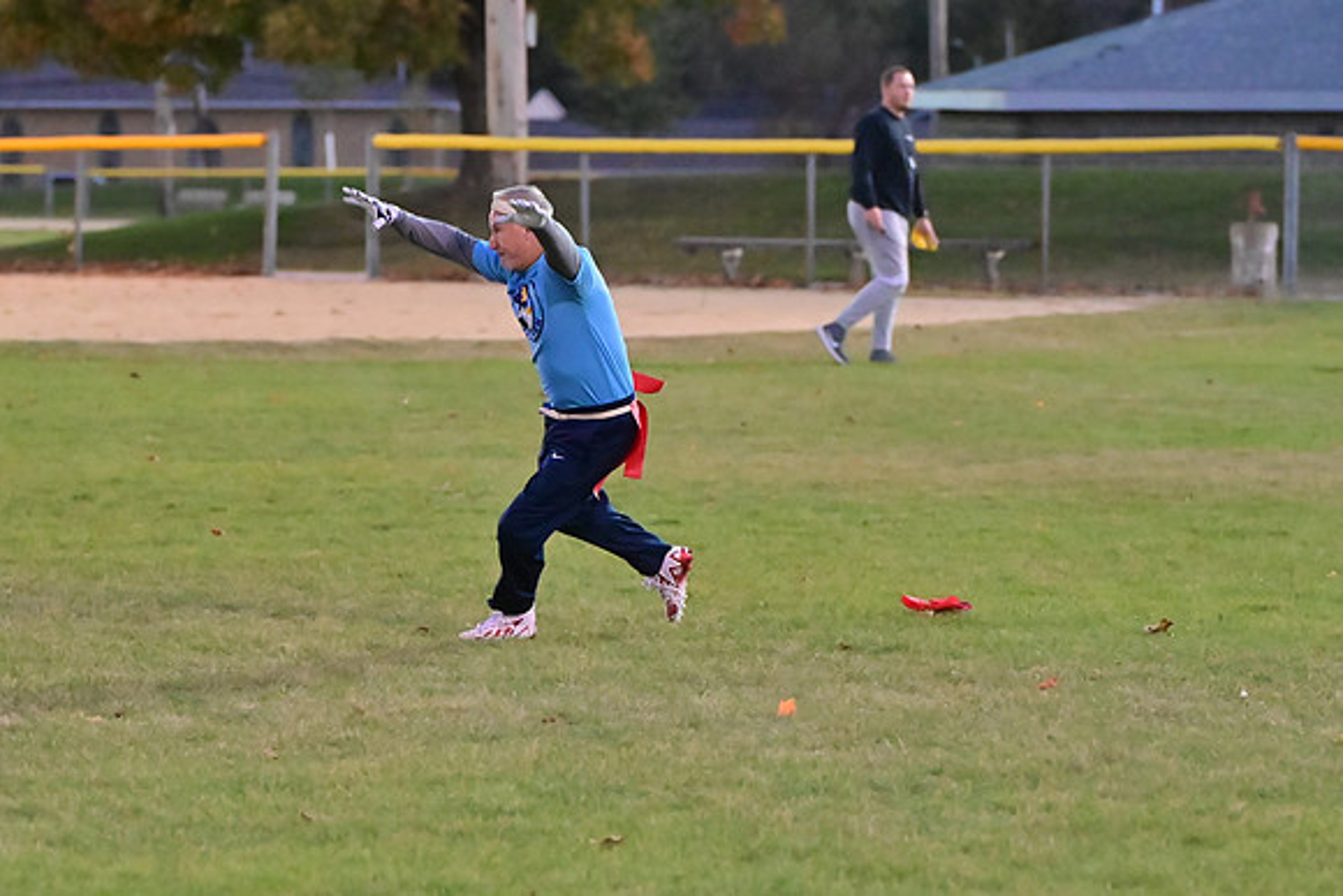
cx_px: 672
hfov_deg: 10.2
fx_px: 7537
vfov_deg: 6.8
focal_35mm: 202
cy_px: 448
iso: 6400
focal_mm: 135
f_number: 4
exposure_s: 1/640
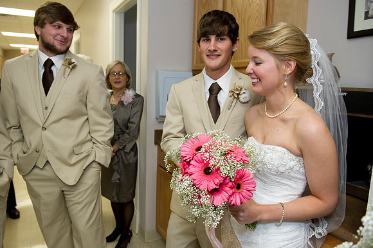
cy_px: 124
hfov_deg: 65.5
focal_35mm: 28
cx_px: 186
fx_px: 290
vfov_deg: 46.4
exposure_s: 1/125
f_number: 4.5
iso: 1600
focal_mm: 28
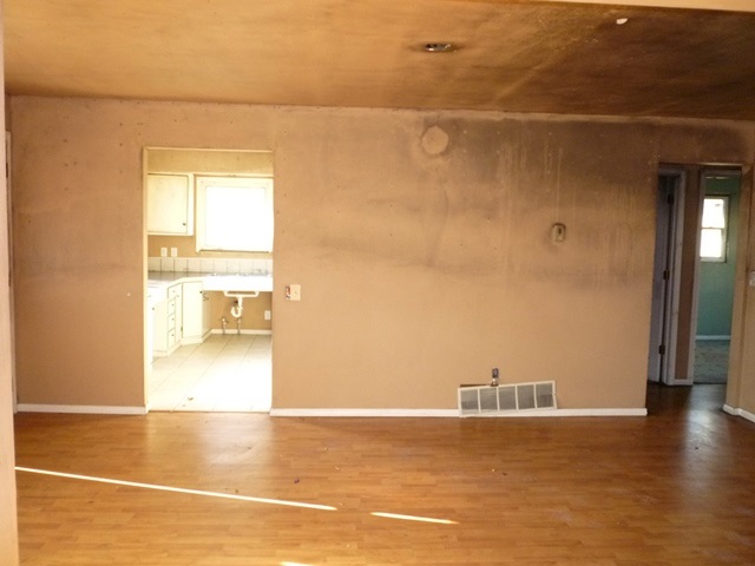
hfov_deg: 61.7
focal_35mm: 29
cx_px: 378
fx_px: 633
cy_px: 283
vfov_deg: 48.2
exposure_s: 1/30
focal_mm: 5.2
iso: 400
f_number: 3.3
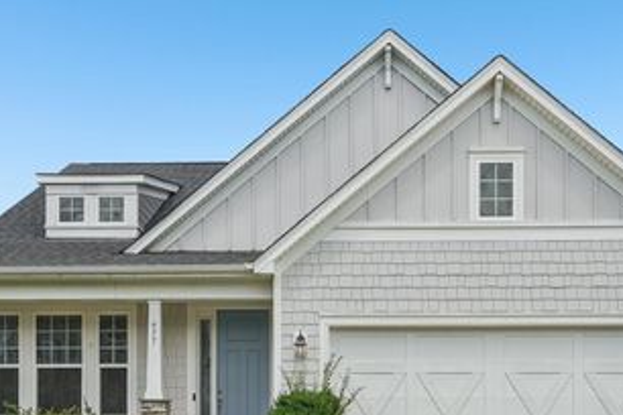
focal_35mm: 49
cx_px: 297
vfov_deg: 27.0
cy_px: 337
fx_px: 848
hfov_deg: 40.3
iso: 100
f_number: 8
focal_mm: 20
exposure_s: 1/125
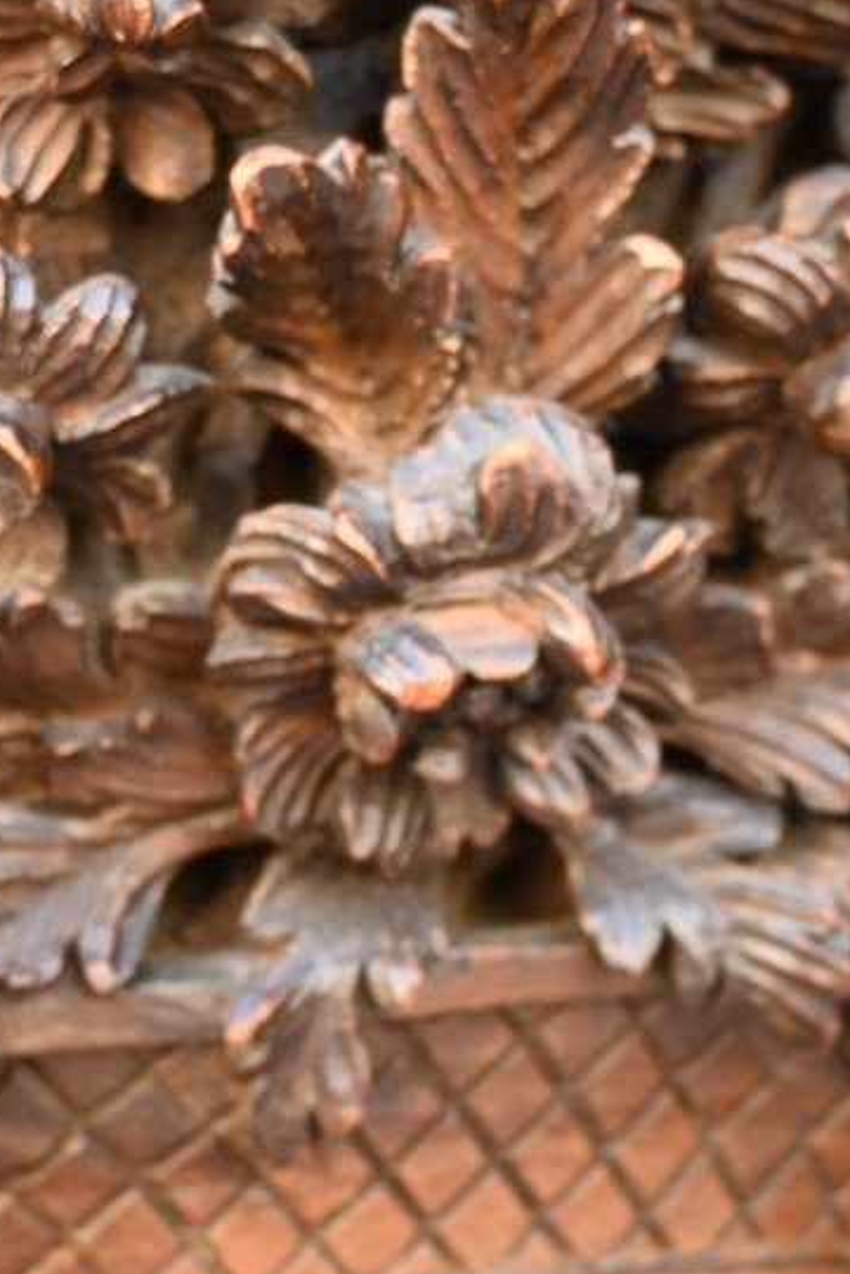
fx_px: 2892
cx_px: 418
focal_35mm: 82
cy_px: 753
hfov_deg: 16.7
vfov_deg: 24.8
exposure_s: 1/125
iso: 500
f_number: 3.8
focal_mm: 24.5
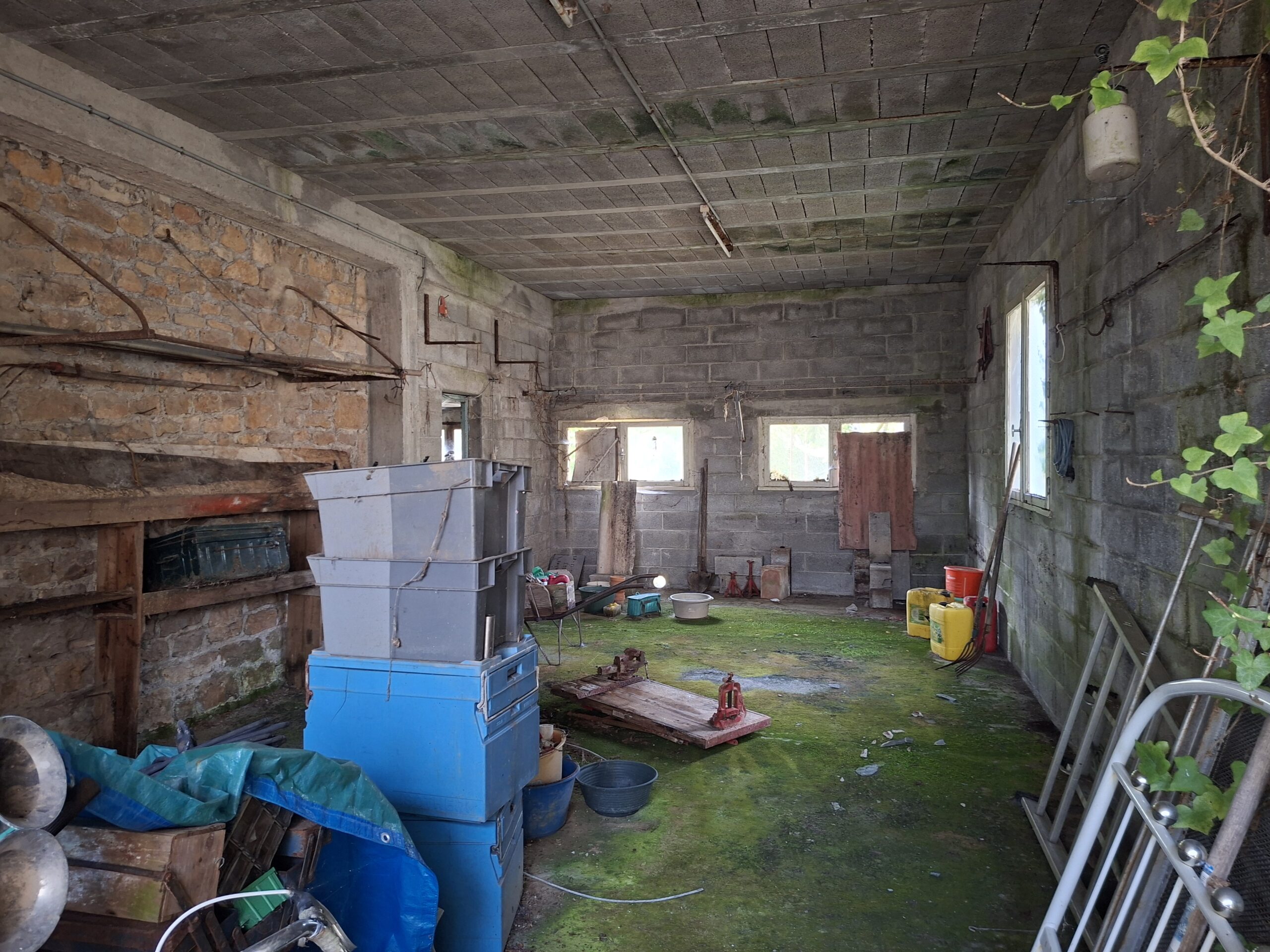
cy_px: 476
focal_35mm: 23
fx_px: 844
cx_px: 635
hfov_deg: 73.9
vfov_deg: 58.9
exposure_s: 1/33
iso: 250
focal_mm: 5.54
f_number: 1.8
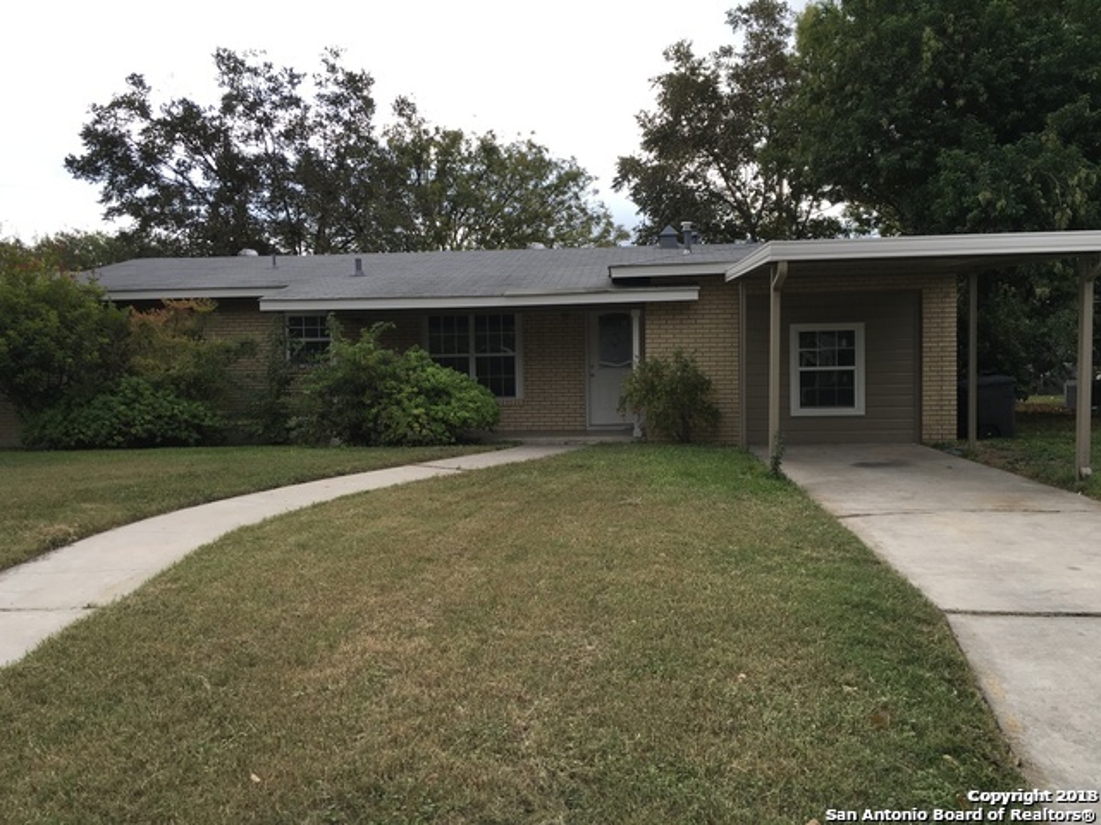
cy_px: 412
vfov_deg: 48.2
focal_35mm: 29
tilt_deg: -1.7
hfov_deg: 61.7
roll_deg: +2.2
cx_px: 550
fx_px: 922
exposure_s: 1/974
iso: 25
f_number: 2.2
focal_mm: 4.15
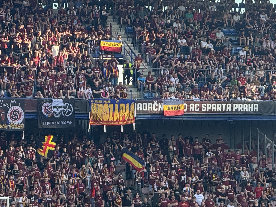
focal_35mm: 313
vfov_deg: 4.7
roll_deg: +1.5
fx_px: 2495
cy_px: 217
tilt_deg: -0.1
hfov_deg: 6.3
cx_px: 44
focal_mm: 15.66
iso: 50
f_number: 2.8
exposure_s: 1/177
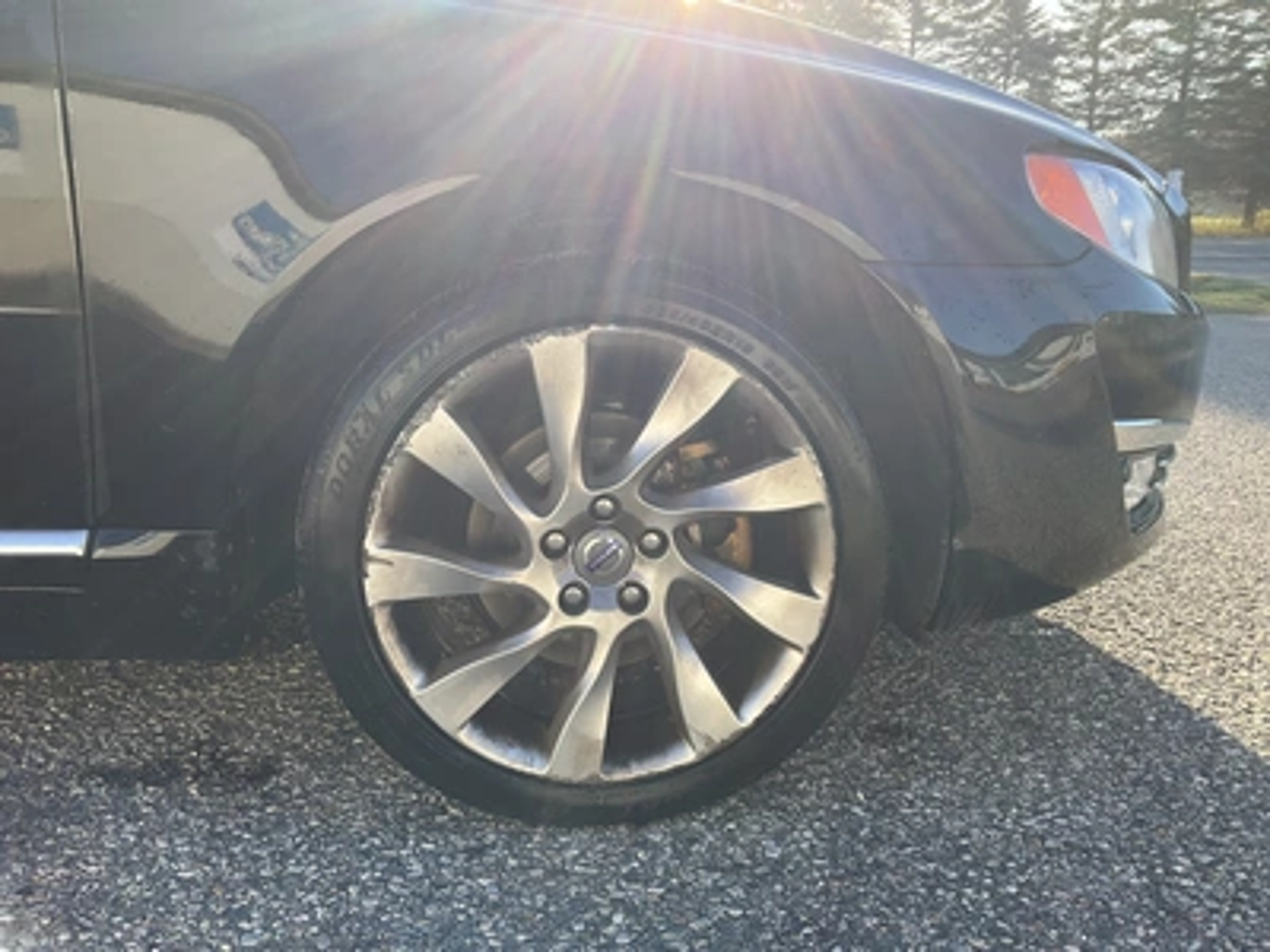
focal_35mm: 29
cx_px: 635
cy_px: 476
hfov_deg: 61.7
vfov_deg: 48.2
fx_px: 1064
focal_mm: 3
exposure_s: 1/551
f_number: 1.8
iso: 25
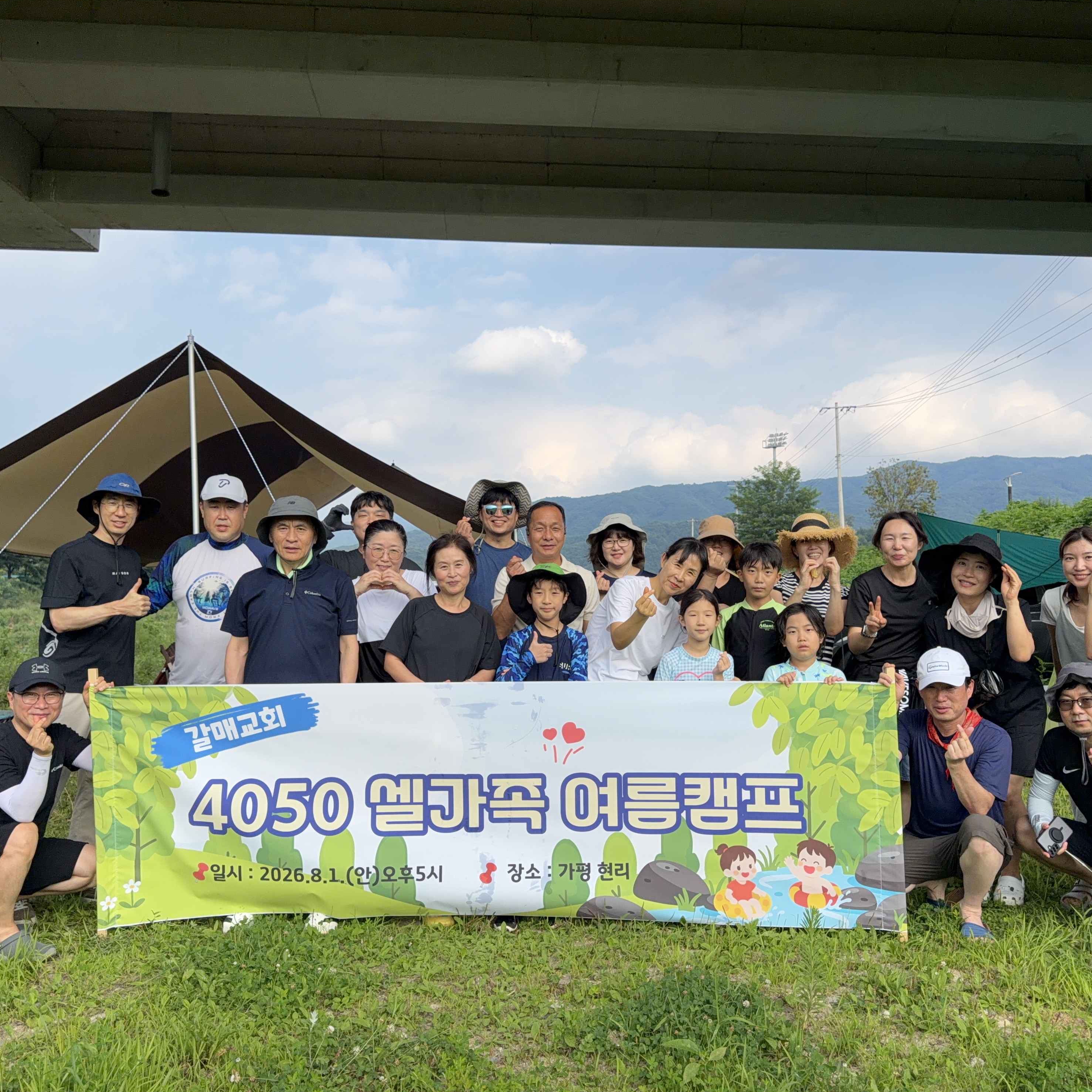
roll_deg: -0.1
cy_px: 555
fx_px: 1035
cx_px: 562
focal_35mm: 29
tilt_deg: +2.0
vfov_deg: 55.6
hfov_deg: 55.6
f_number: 1.78
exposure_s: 1/3021
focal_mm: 6.76
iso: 80
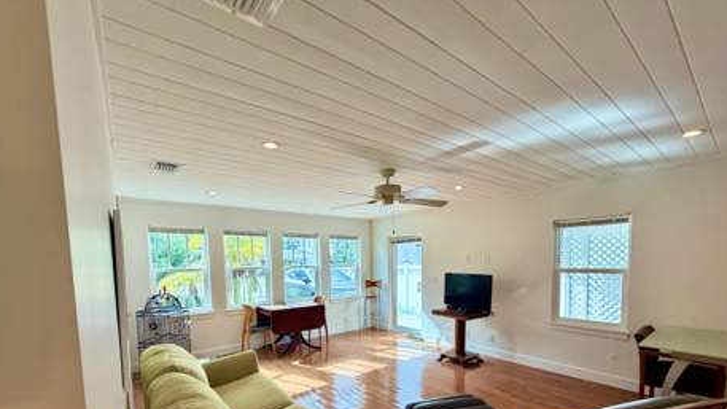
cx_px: 364
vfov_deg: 64.8
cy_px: 282
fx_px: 308
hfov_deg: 99.4
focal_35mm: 16
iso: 125
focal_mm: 2.22
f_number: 2.2
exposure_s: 1/120
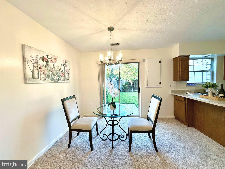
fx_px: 91
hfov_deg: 102.1
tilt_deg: -2.3
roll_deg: +1.5
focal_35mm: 14
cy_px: 84
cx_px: 112
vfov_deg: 85.7
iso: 50
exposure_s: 1/120
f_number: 2.2
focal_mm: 2.22
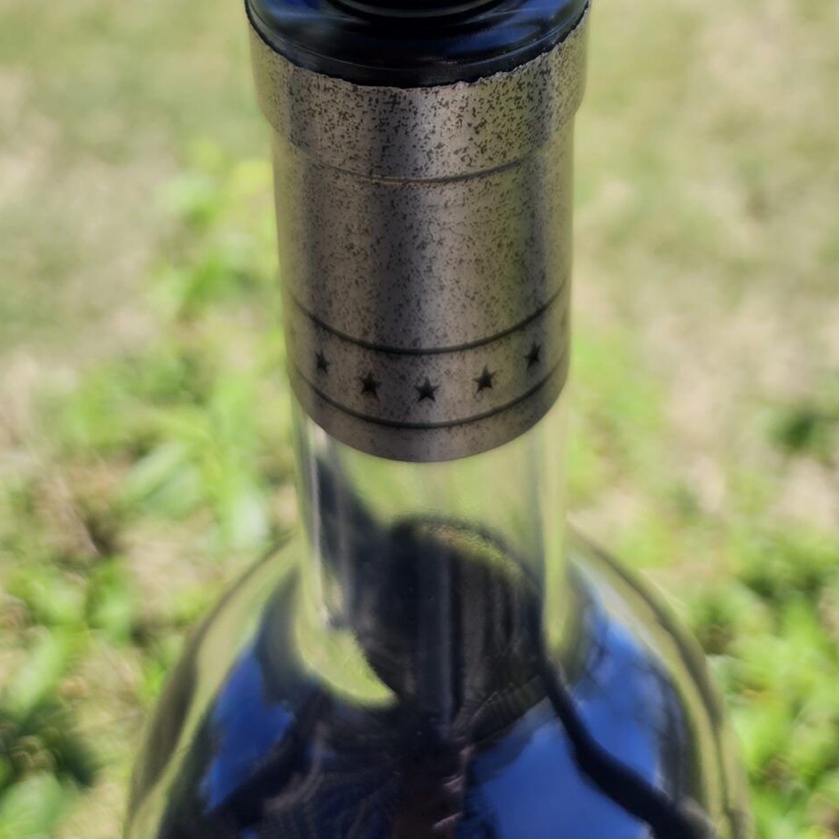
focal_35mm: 55
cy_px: -177
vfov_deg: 27.3
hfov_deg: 31.1
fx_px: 1508
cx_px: 464
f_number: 1.8
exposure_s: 1/786
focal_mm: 5.4
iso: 25
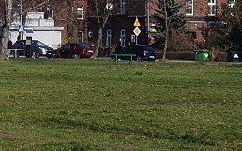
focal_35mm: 220
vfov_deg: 5.9
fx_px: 1453
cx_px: -189
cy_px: -80
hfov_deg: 9.1
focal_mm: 31
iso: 200
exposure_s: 1/250
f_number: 16
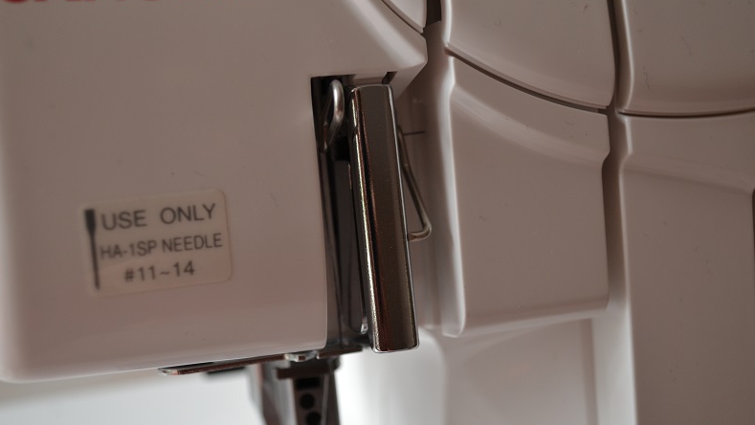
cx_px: 378
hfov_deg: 40.6
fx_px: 1021
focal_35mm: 51
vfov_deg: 23.5
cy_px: 233
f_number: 4.8
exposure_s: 1/80
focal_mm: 32
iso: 400
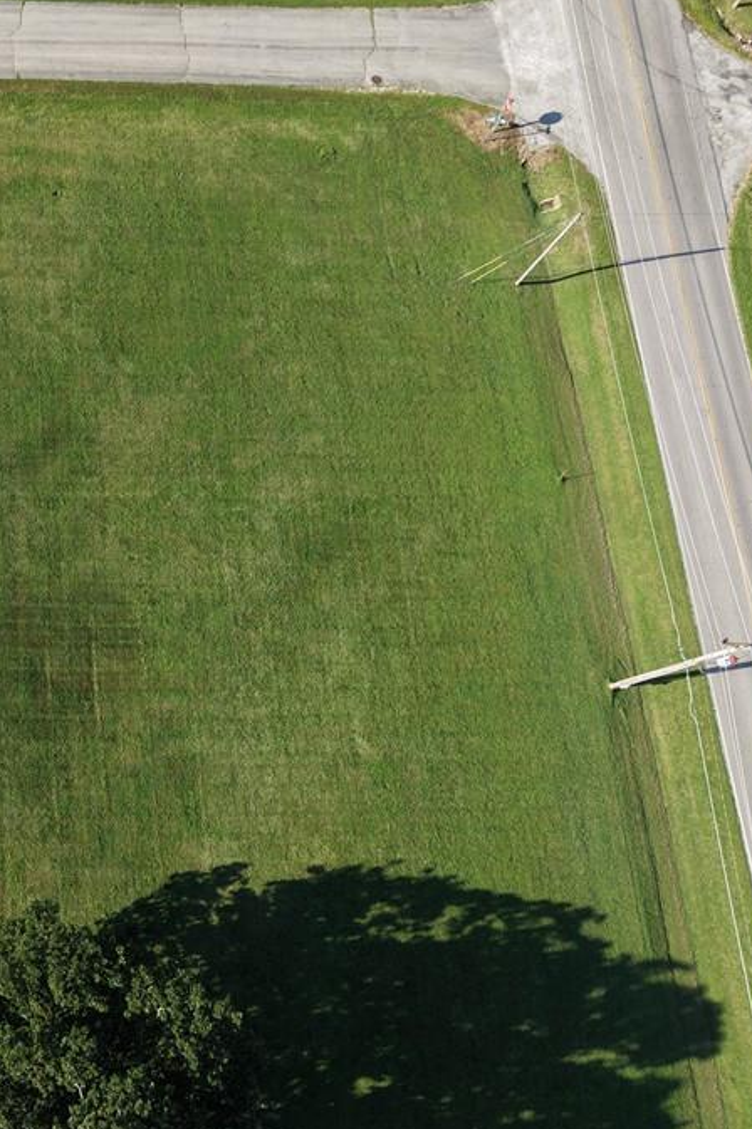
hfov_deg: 31.9
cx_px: -29
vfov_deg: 50.7
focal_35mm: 38
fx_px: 1192
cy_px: 549
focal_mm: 8.67
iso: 100
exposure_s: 1/1600
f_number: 1.8
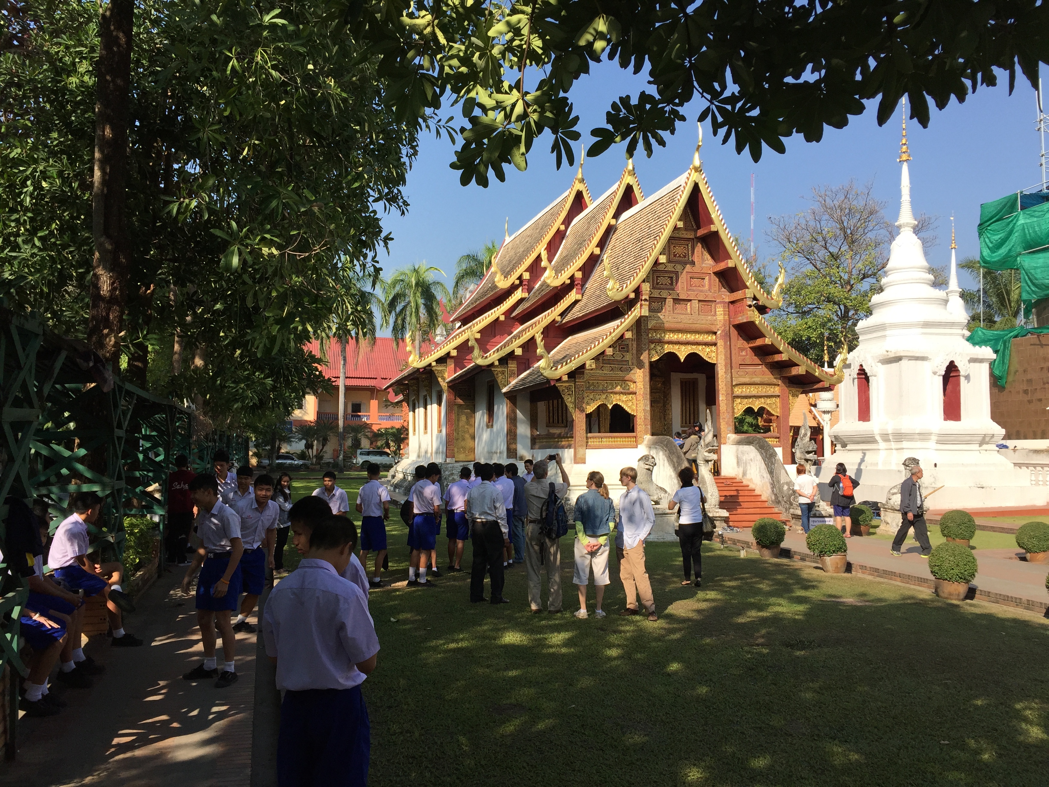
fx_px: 879
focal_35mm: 29
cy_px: 394
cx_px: 524
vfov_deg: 48.2
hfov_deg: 61.7
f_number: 2.2
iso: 32
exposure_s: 1/1721
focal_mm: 4.15
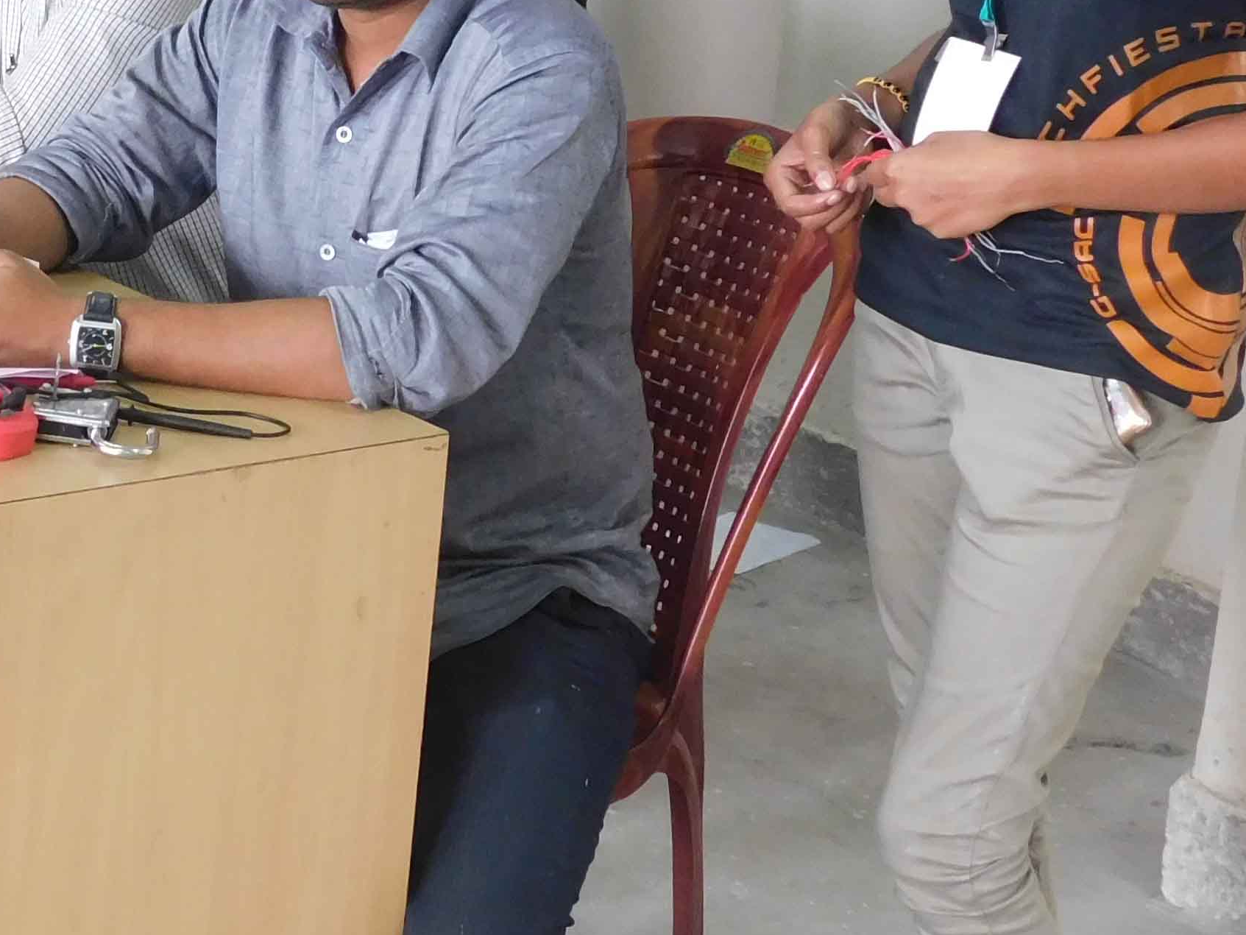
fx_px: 3528
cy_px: 160
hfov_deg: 19.1
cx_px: -173
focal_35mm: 98
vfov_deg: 15.0
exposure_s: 1/30
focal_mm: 6.3
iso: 320
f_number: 3.5
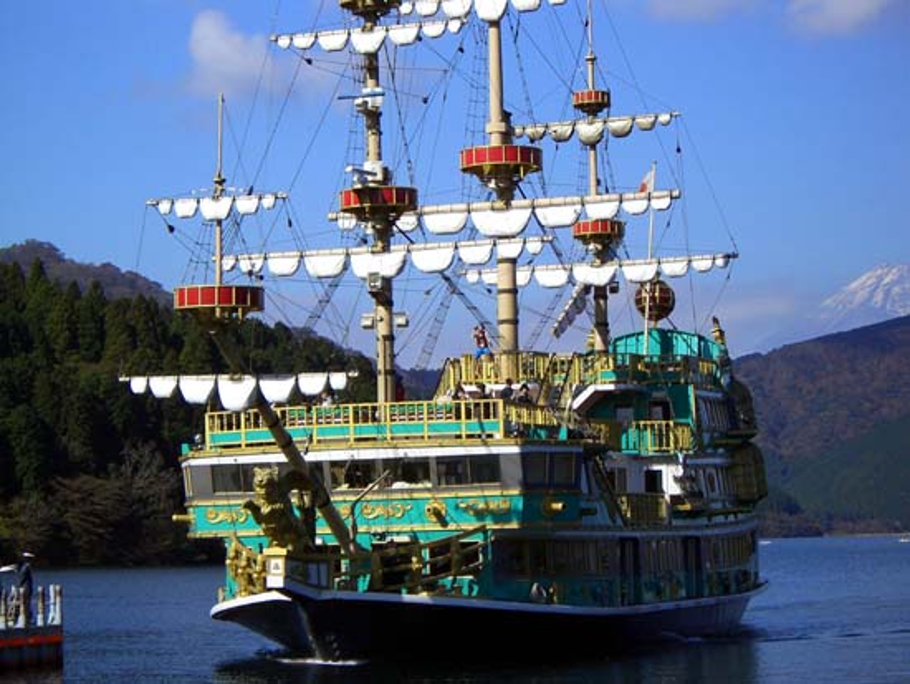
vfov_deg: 13.0
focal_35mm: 114
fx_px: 2998
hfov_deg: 17.3
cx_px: 455
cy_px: 342
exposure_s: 1/250
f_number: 8.3
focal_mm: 18.6
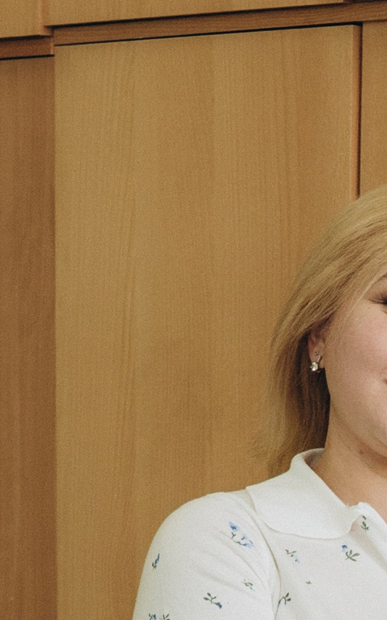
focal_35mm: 170
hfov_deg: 7.6
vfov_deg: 11.6
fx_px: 2870
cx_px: 562
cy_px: 1012
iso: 500
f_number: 3.5
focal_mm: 28
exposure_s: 1/250
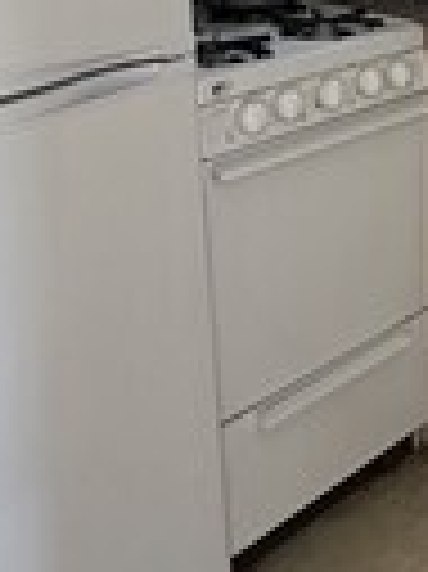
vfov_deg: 31.7
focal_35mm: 55
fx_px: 908
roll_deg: +0.1
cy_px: -27
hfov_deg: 25.3
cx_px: 421
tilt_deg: -8.6
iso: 320
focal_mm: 2.22
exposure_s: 1/66
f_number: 2.2
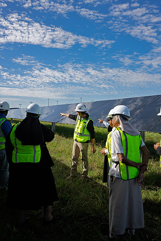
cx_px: 80
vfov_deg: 65.5
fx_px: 188
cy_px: 120
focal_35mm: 28
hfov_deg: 46.4
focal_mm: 28
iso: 200
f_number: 16
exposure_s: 1/200
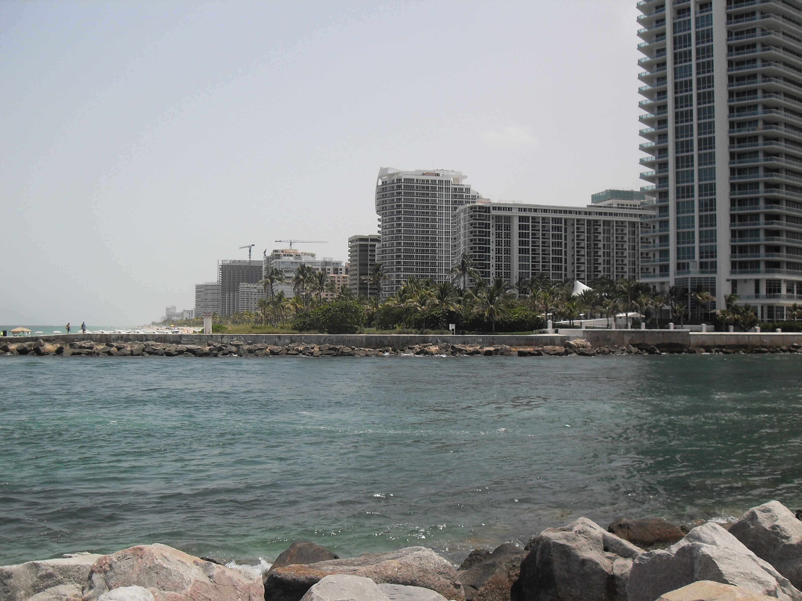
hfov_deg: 50.1
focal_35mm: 37
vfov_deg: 38.7
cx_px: 401
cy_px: 300
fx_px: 857
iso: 80
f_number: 8.9
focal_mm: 6.3
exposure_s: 1/180
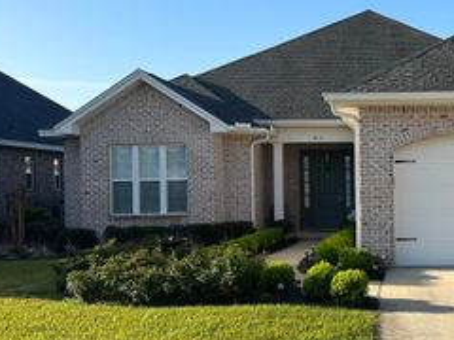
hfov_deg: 35.7
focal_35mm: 50
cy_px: 199
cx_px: 414
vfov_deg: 29.1
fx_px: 656
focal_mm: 6.86
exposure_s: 1/3597
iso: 80
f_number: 1.78
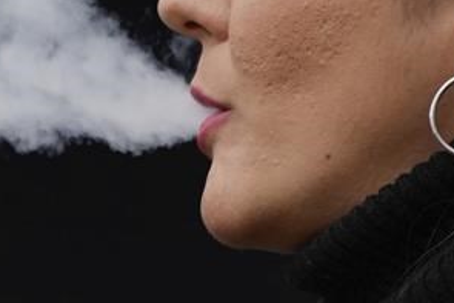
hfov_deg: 4.7
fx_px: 5551
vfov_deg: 3.1
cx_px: 115
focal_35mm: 440
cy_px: -16
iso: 400
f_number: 2.8
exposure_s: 1/1250
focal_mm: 200
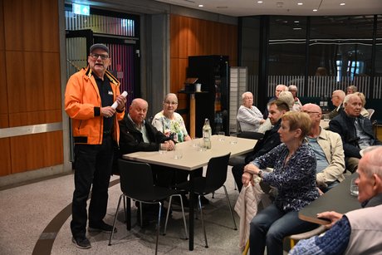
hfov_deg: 50.7
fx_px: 403
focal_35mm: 38
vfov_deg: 35.1
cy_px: 128
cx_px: 191
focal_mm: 38
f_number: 4.8
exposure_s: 1/125
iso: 2800
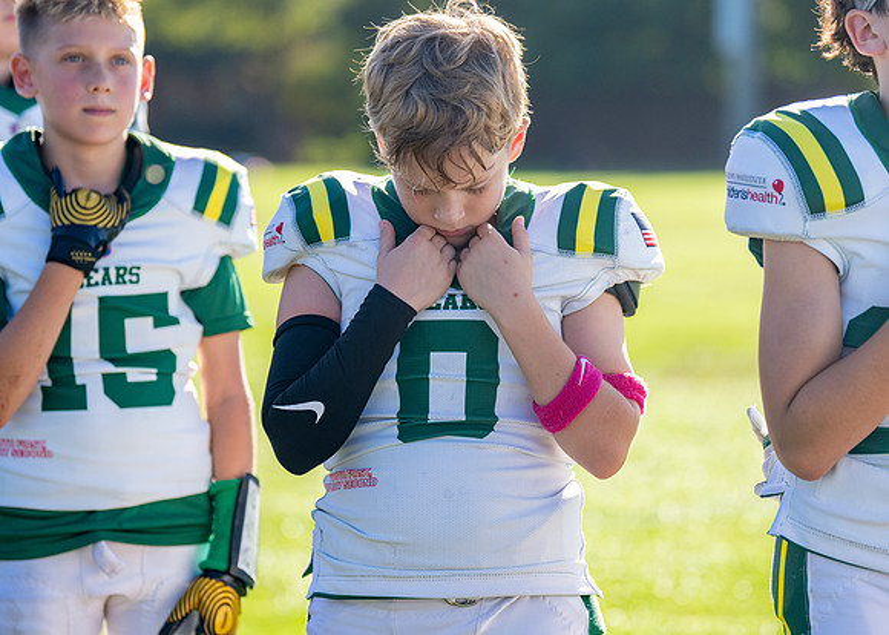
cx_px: 427
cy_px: 316
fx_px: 3691
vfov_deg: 9.8
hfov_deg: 13.7
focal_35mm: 146
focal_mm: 113
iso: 500
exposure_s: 1/3200
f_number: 2.8
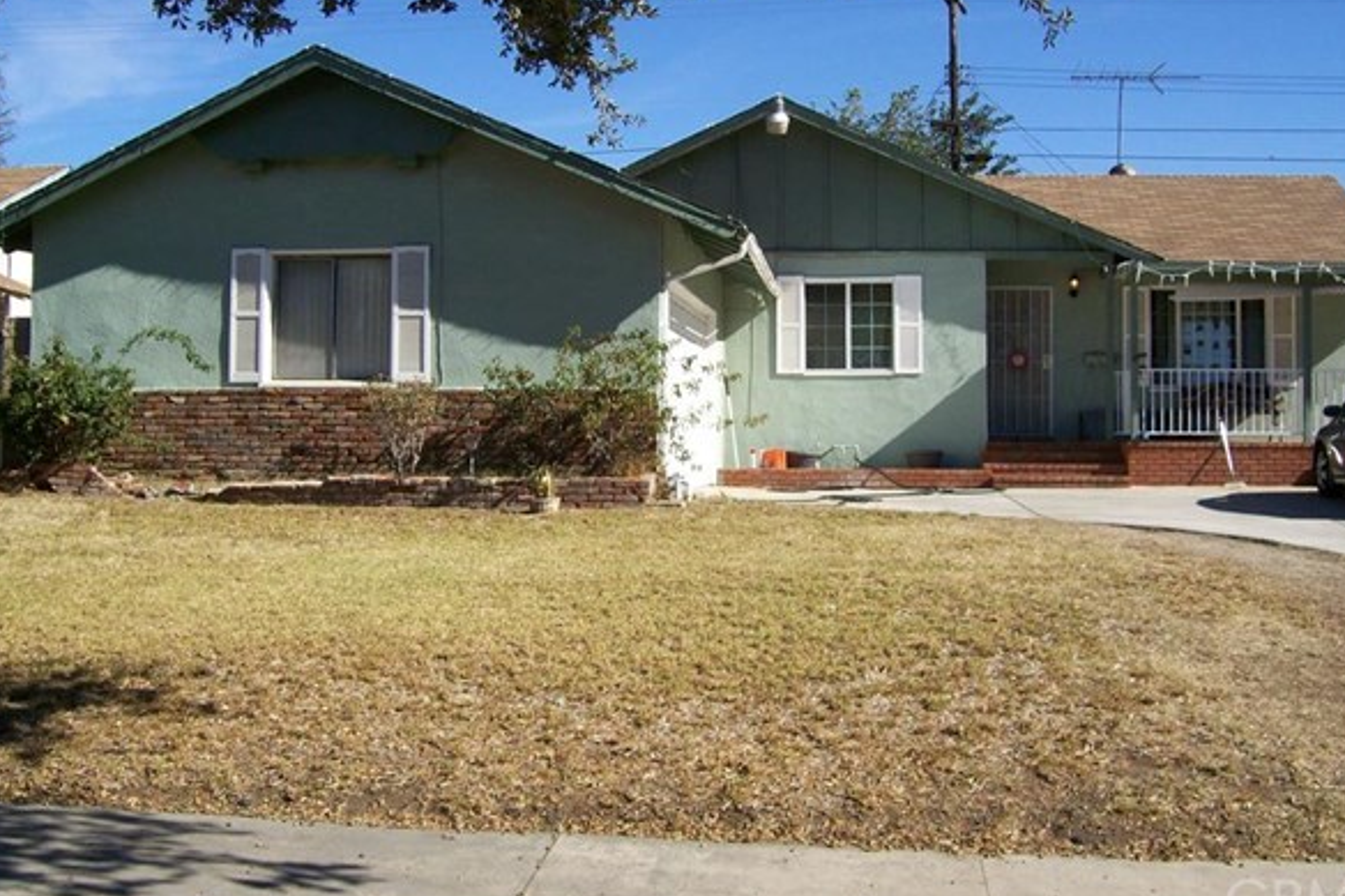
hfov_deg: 47.4
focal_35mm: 41
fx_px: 1531
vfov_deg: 32.5
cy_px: 370
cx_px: 675
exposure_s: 1/499
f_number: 4.8
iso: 80
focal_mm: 6
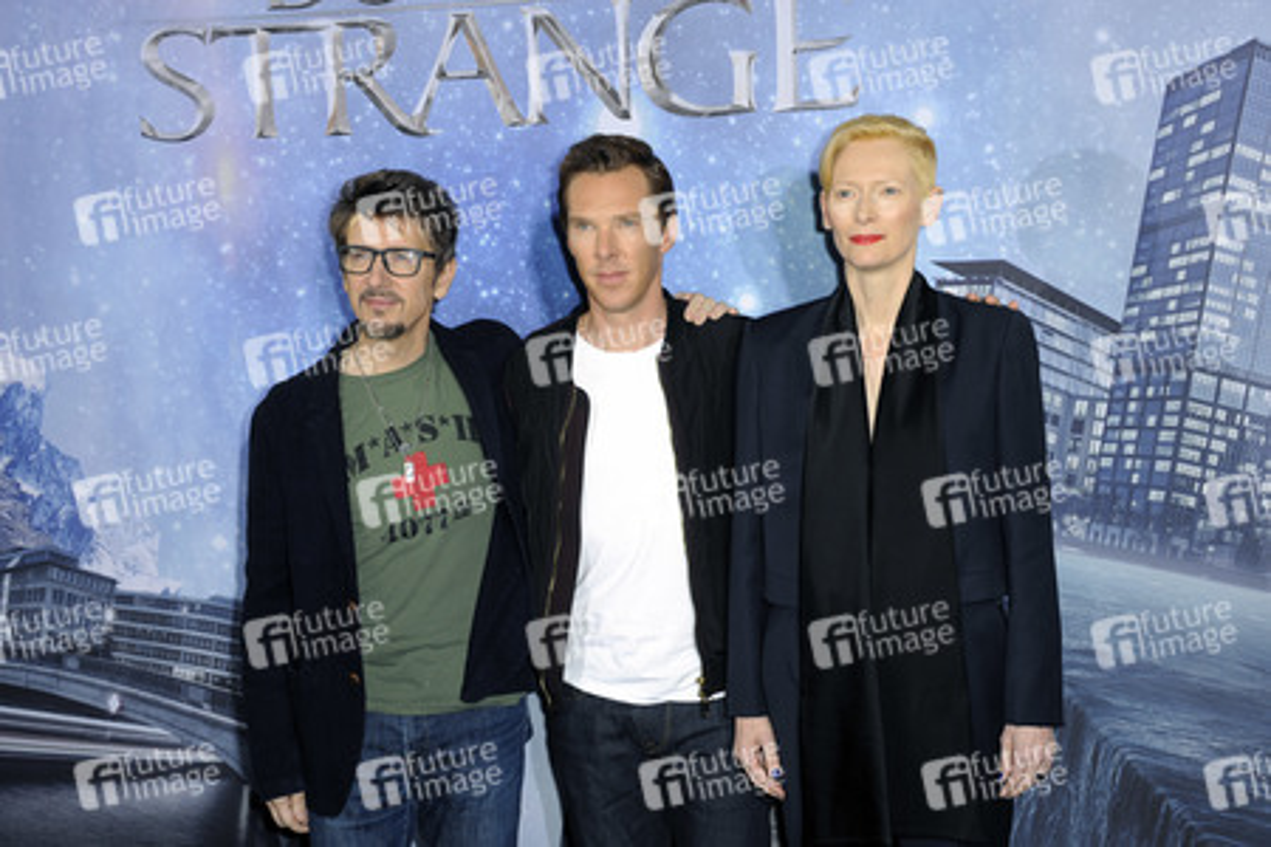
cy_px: 424
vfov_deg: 21.9
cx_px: 636
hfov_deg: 32.4
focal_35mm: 62
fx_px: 2189
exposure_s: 1/200
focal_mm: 62
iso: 500
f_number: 6.3
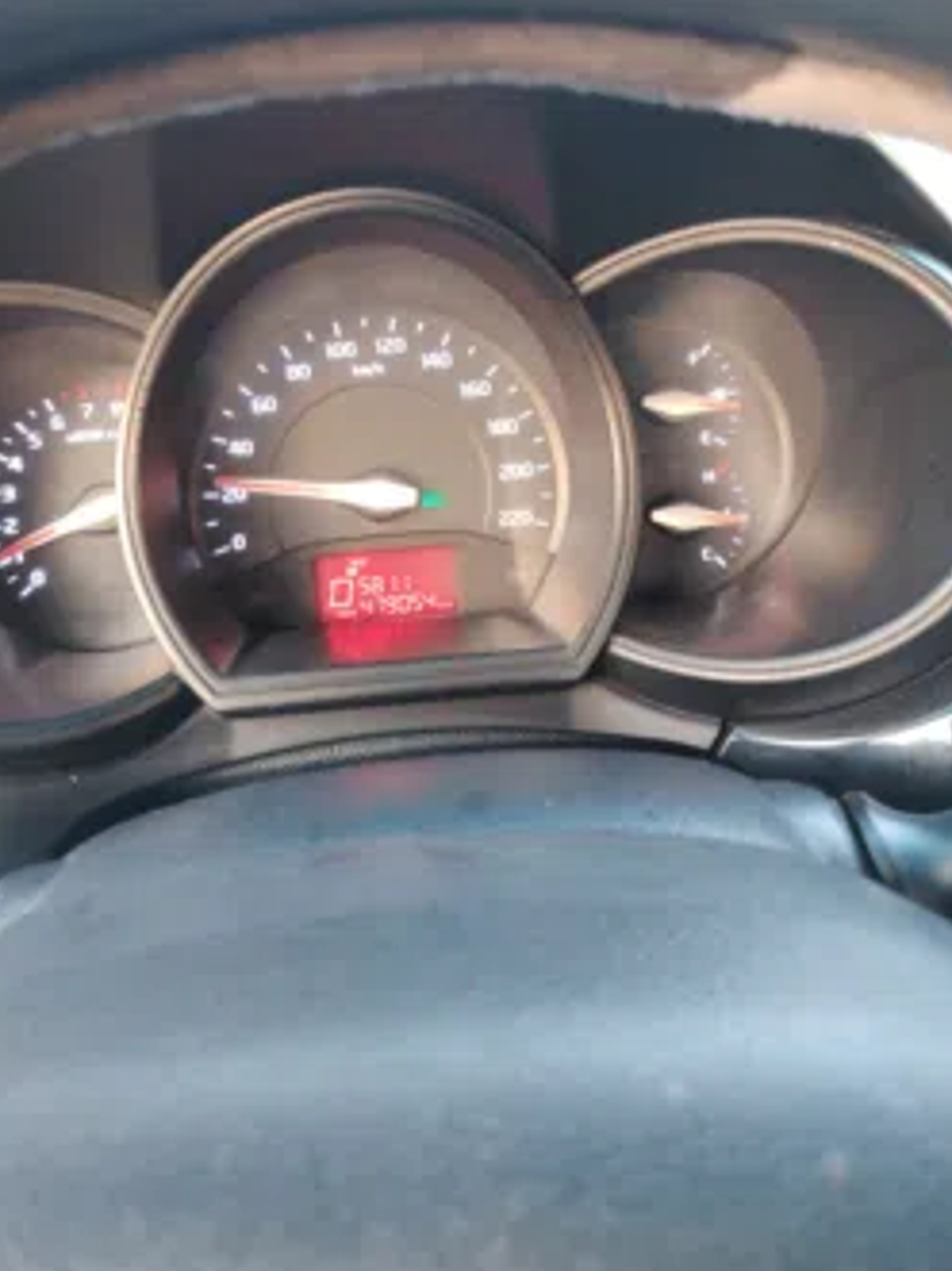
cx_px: 415
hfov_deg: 48.1
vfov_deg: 61.4
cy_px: 545
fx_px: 1064
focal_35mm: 29
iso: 448
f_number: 1.75
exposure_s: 1/25
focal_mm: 5.25
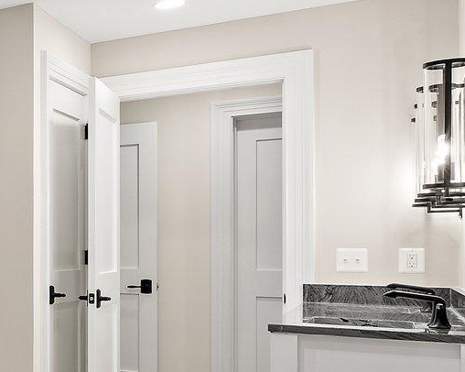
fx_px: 729
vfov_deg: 28.0
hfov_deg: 20.9
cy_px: 296
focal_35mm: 53
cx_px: -406
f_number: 8
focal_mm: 14
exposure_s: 1/1.67
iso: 500
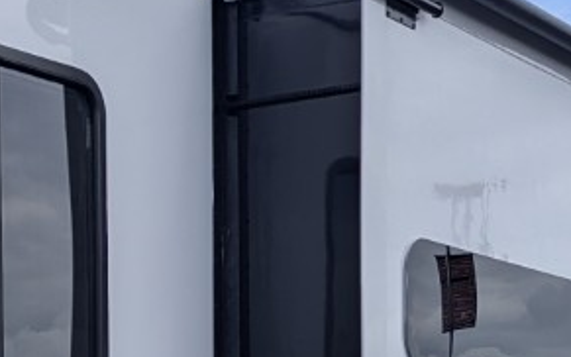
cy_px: 534
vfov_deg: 10.4
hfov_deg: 16.7
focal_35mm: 122
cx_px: -21
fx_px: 1899
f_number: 1.85
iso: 49
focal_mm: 6.81
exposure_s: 1/2410
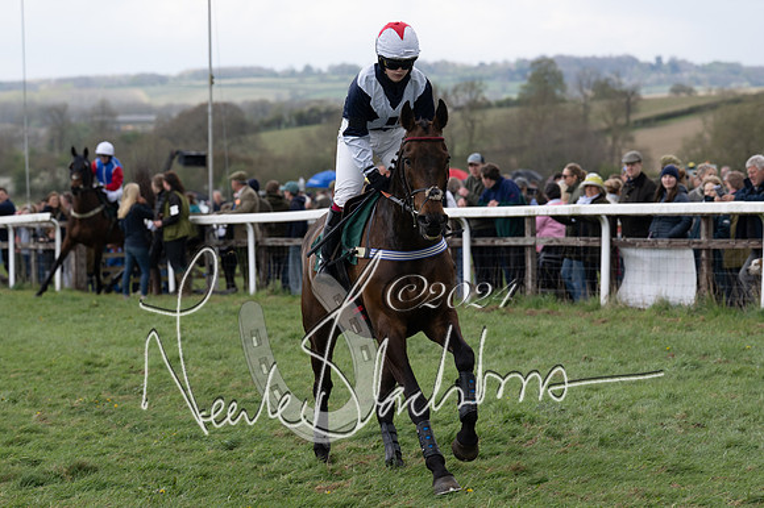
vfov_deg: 9.7
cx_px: 382
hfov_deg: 14.5
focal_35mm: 142
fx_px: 3012
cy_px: 254
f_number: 4
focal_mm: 95
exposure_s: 1/1000
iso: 200
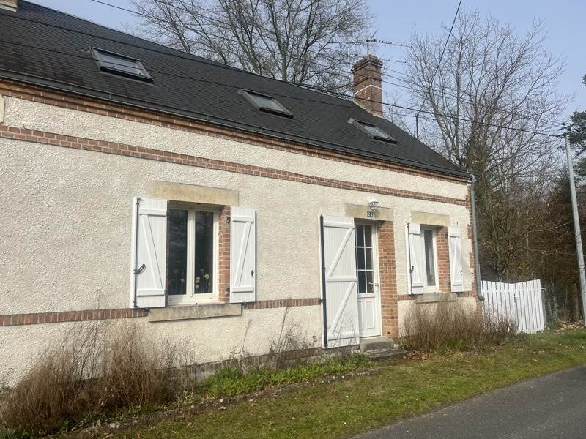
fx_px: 440
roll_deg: +0.6
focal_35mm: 26
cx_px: 293
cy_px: 220
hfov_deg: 67.3
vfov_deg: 53.1
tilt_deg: +7.9
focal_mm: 5.7
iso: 50
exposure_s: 1/5587
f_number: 1.5
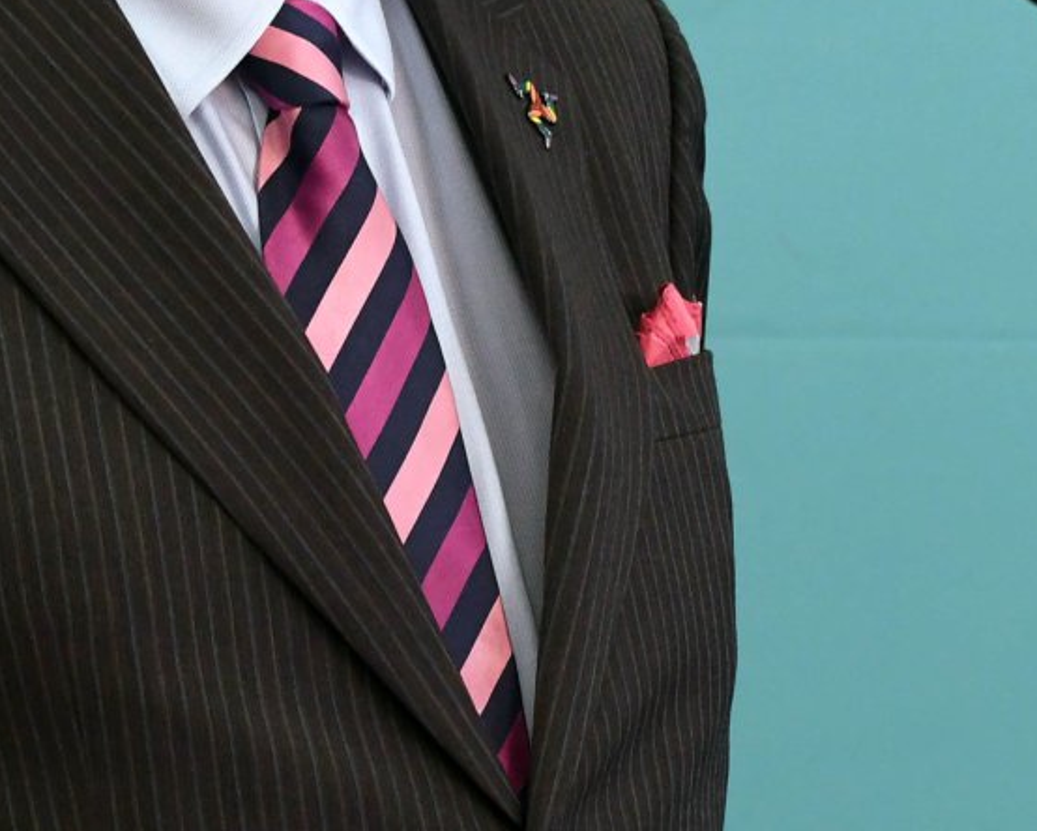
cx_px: 760
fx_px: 11179
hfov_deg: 5.3
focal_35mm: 364
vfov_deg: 4.3
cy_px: 87
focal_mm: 70
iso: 1000
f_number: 3.5
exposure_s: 1/100
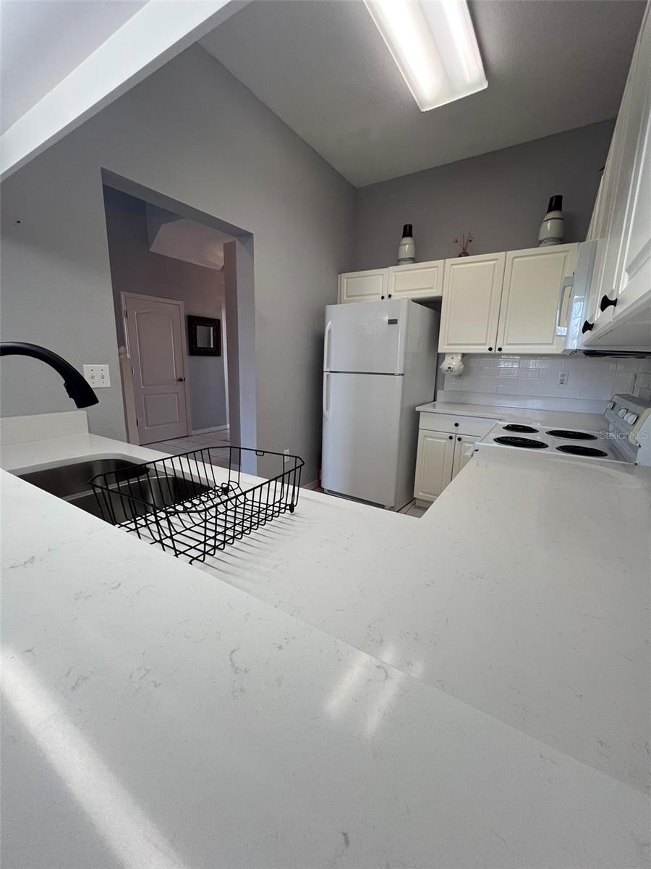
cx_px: 326
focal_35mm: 13
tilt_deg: -12.6
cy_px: 434
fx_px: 326
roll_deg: -0.7
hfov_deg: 89.9
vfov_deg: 106.2
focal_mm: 1.57
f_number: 1.8
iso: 125
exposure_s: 1/120
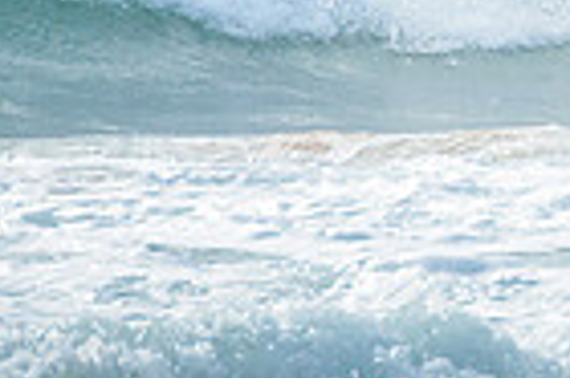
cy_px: -269
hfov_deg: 1.0
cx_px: 996
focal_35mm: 2036
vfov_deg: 0.7
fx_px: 32199
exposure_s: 1/1600
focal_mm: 400
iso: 500
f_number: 11
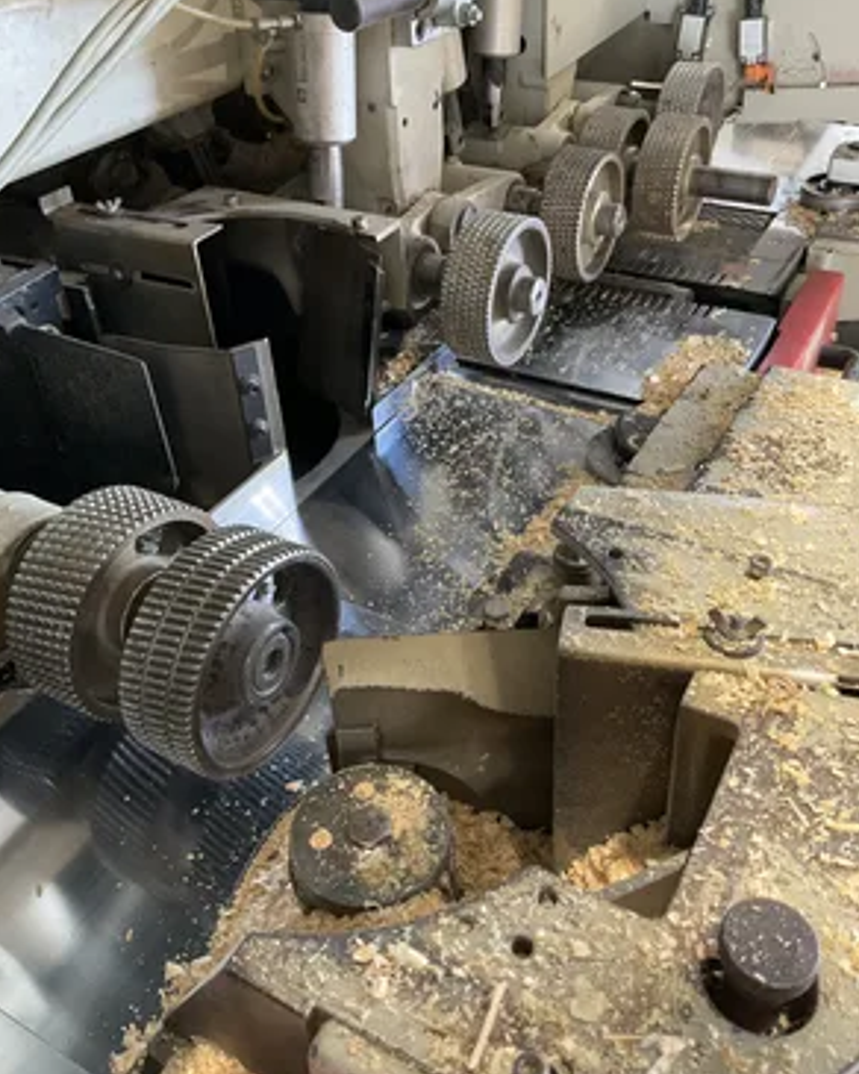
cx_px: 432
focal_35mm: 31
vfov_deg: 57.1
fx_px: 985
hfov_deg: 47.1
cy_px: 494
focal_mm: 3
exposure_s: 1/60
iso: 200
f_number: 1.8
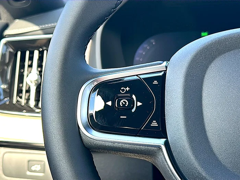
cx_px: 120
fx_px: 305
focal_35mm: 44
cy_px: 90
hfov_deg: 42.9
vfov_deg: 32.9
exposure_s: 1/205
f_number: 1.78
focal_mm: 6.86
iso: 100
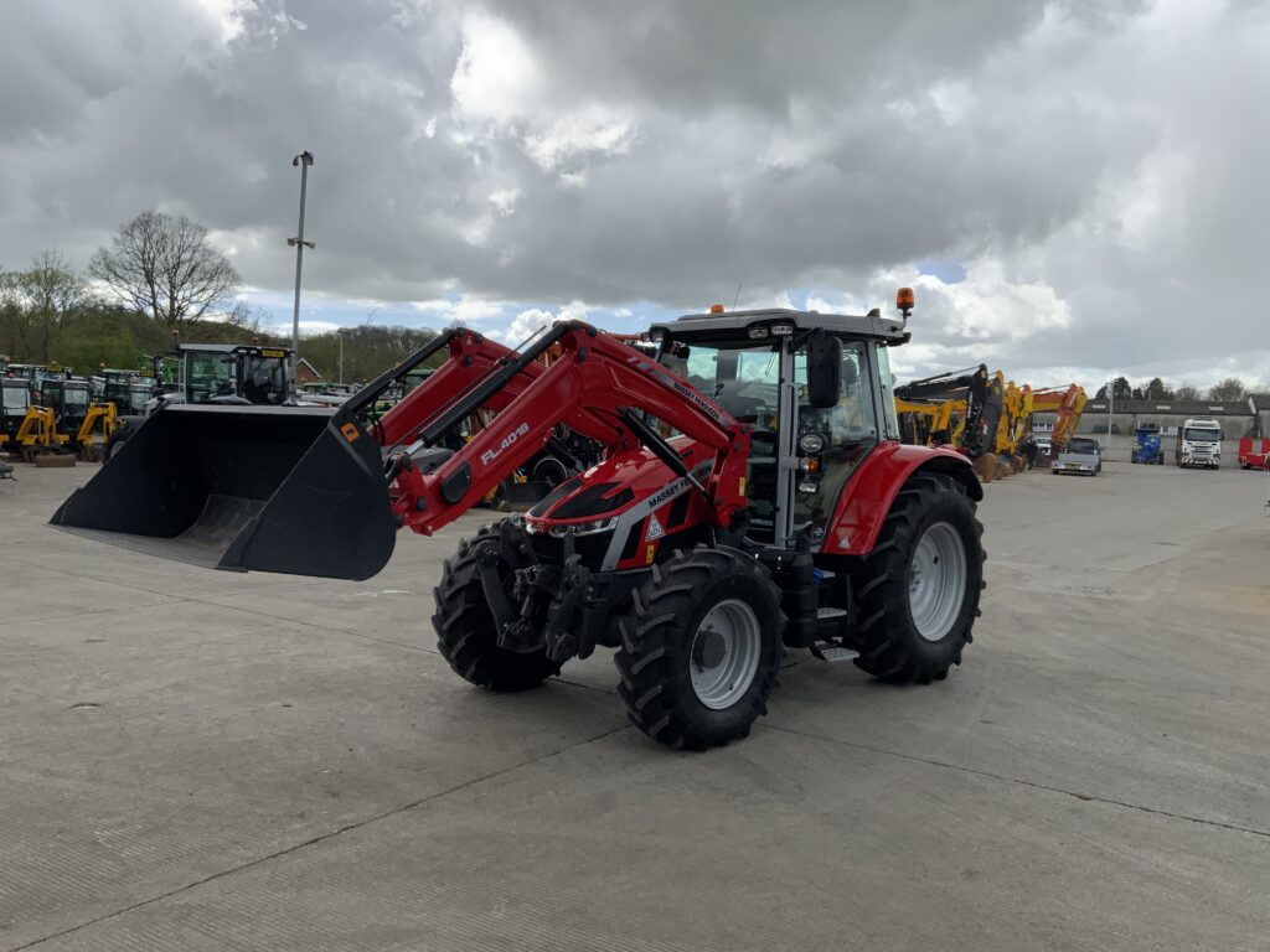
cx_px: 635
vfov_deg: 48.2
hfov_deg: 61.7
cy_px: 476
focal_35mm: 29
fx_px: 1064
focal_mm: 3
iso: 16
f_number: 1.8
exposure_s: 1/1577
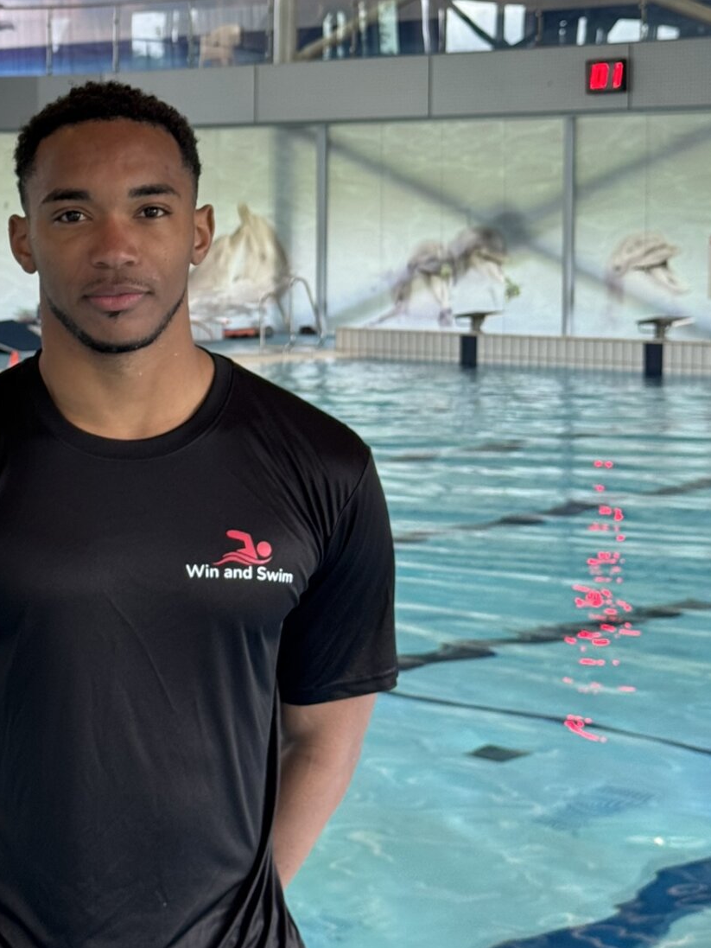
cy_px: 303
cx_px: 129
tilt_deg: -0.8
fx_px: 2300
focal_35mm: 84
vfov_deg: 23.2
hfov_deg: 17.4
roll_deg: -0.1
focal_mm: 6.76
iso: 100
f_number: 1.78
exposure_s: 1/100
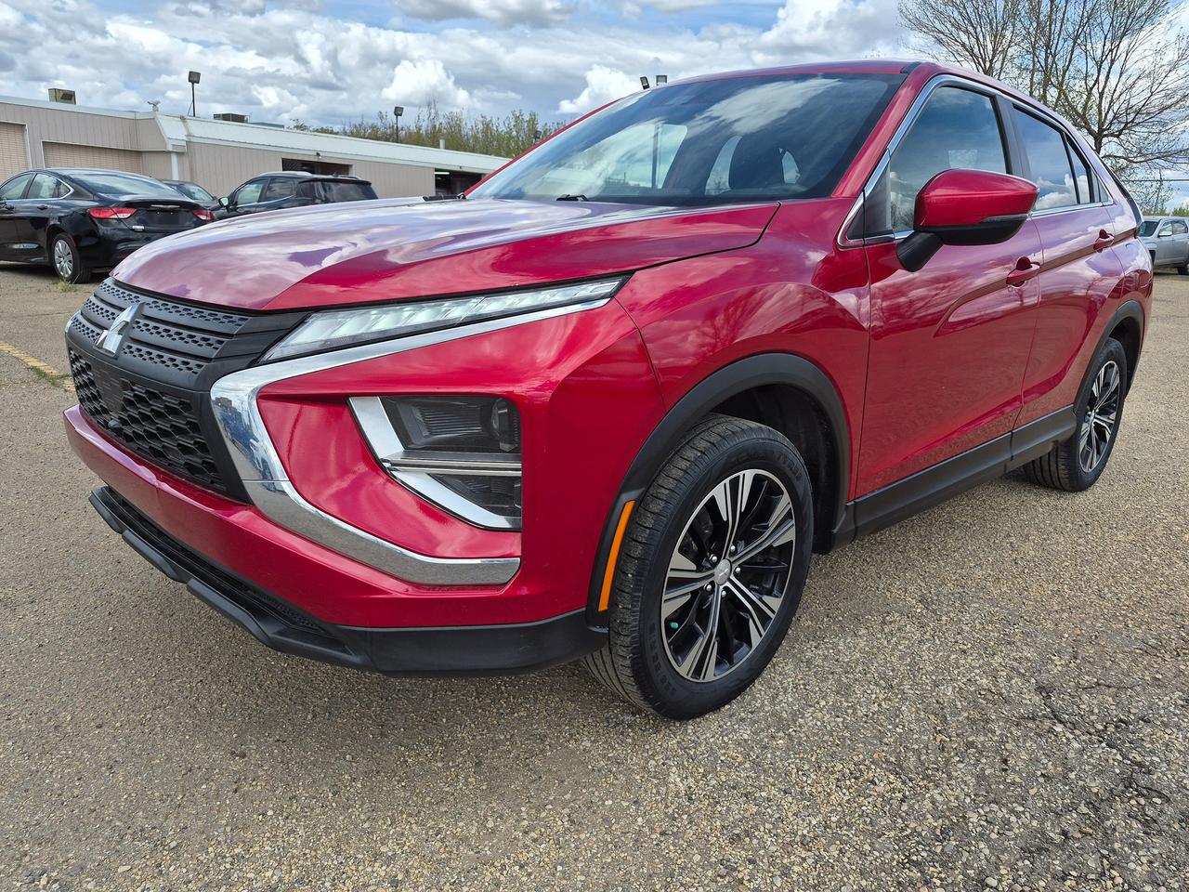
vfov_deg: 58.9
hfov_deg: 73.9
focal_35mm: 23
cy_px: 446
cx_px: 594
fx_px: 790
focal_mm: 5.4
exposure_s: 1/4096
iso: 80
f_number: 1.8
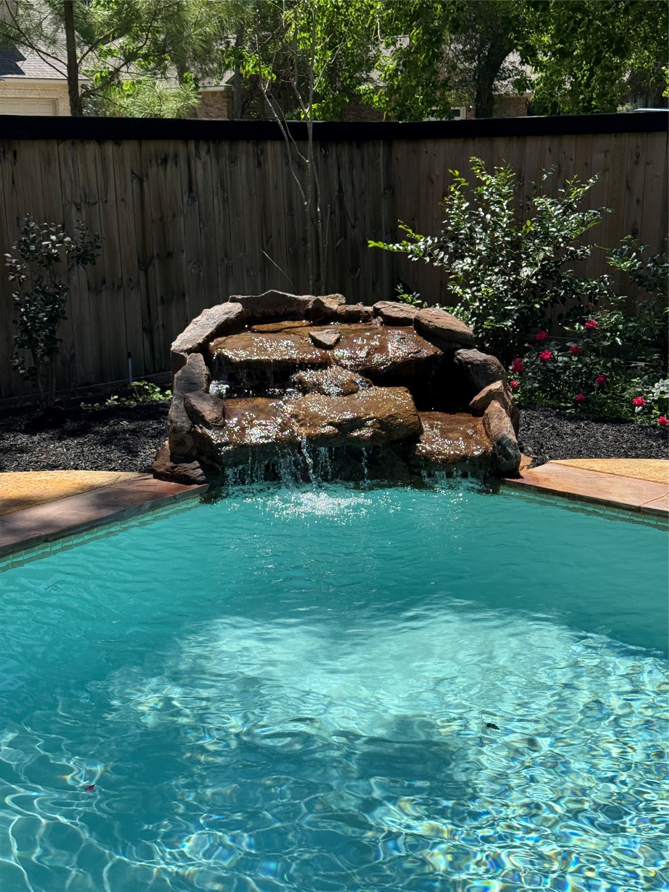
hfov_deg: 30.3
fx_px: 1237
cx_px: 334
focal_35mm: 48
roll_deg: +0.7
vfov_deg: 39.7
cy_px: 446
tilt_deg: -13.7
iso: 80
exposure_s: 1/4098
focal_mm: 6.76
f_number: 1.78
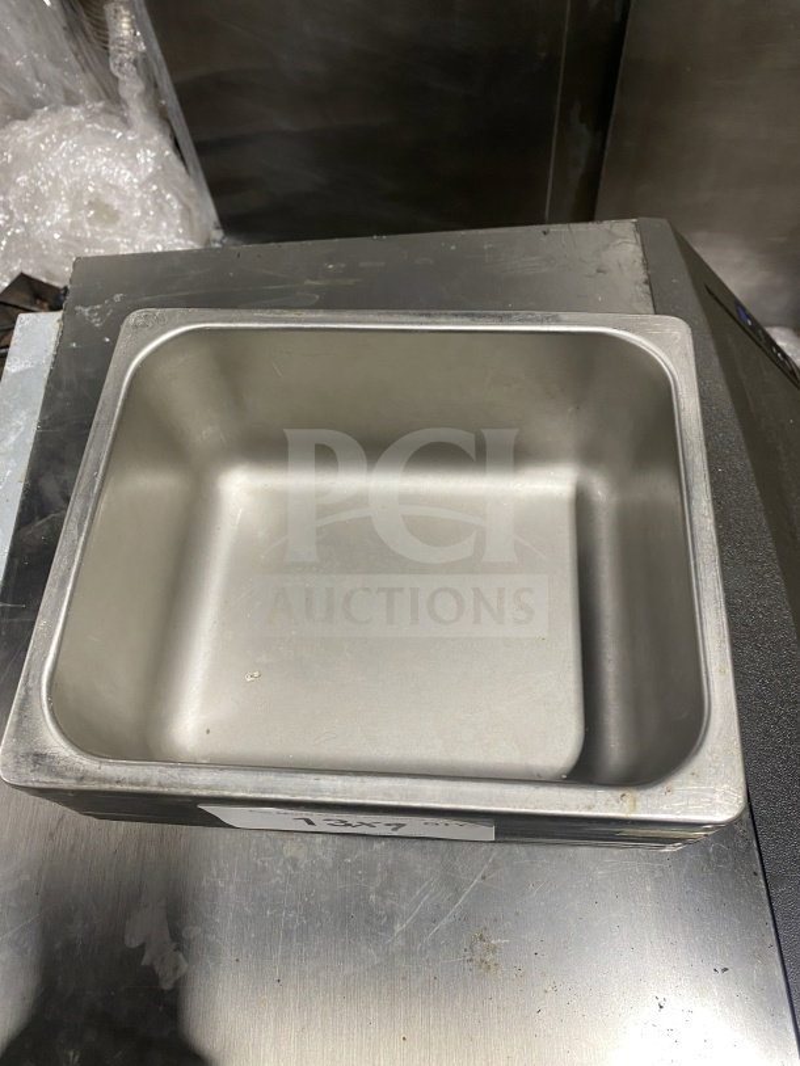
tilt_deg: -62.4
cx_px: 400
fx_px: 801
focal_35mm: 26
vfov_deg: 67.3
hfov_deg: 53.1
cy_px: 533
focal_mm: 4.25
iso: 160
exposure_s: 1/60
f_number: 1.8
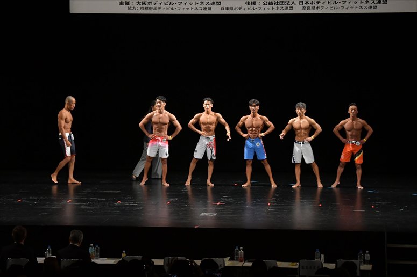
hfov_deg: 18.9
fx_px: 1250
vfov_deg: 12.7
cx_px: 208
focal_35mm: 108
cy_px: 138
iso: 3200
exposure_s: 1/400
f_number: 5.6
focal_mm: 72
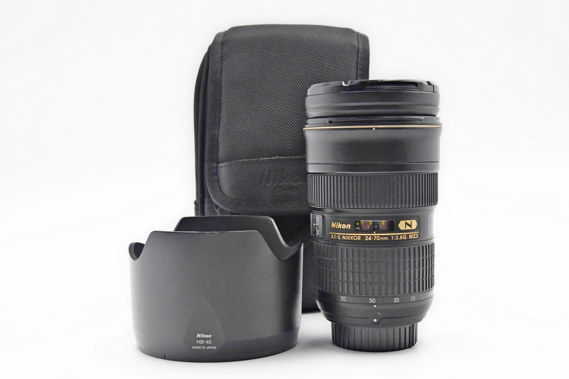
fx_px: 822
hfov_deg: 38.2
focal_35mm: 52
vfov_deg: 26.0
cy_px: 190
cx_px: 284
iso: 1600
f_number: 8
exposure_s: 1/160
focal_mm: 35
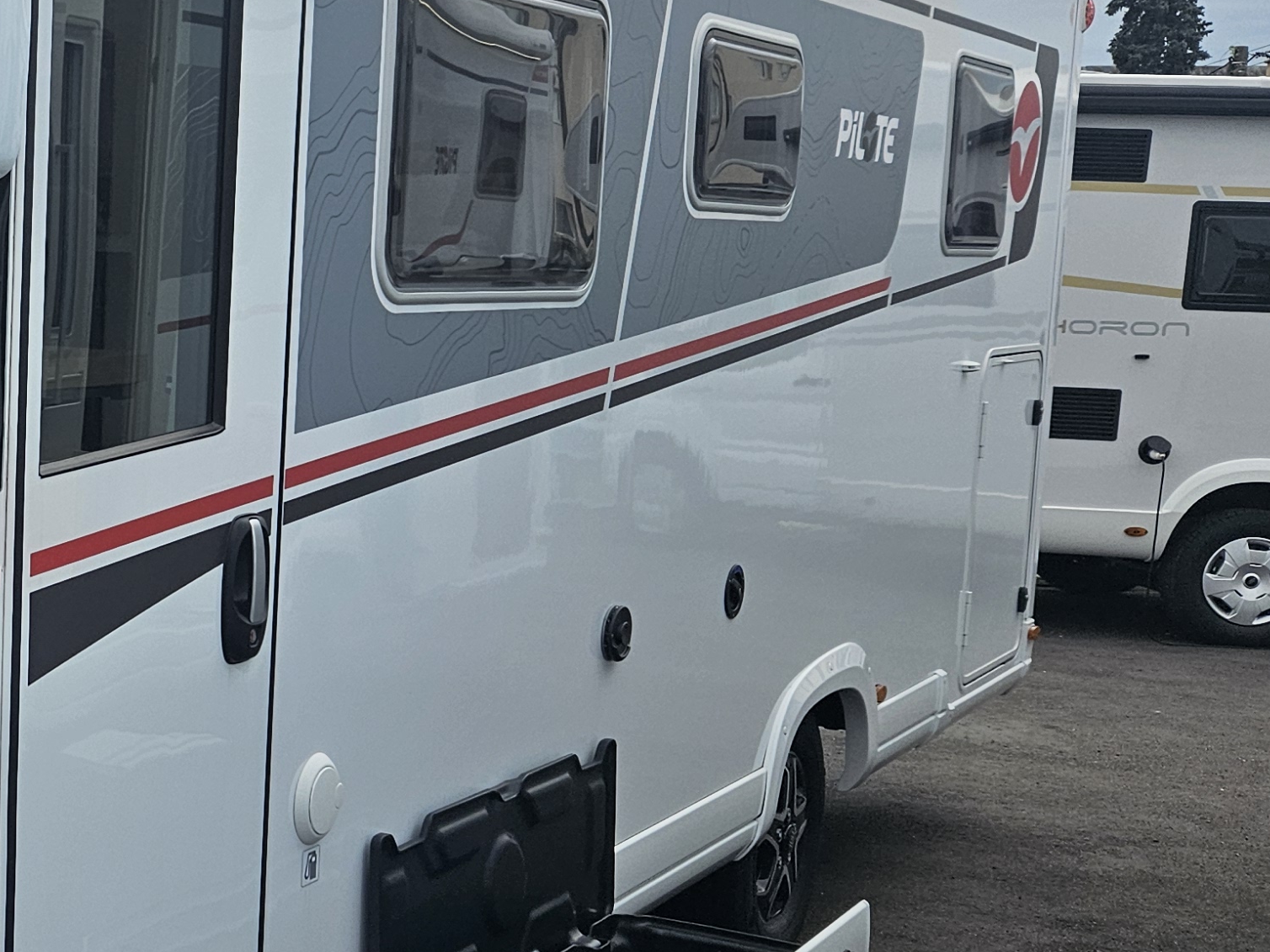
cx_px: -187
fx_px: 2238
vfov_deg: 24.0
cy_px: 540
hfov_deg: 28.3
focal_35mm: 61
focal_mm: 5.4
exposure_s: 1/1325
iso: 40
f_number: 1.8
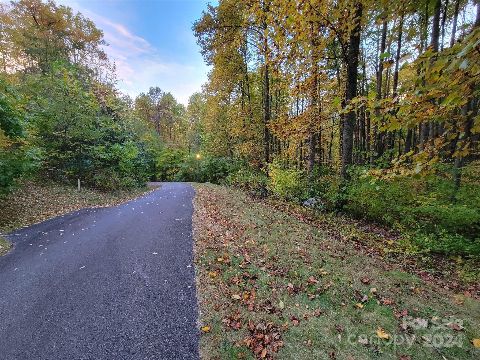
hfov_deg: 106.2
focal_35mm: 13
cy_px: 180
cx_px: 240
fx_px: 180
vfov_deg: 89.9
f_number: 2.2
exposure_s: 1/40
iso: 320
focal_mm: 2.2
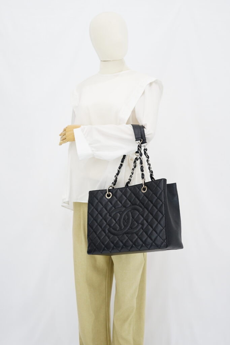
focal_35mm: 50
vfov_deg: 39.6
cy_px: 172
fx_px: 479
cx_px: 115
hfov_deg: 27.0
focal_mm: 50
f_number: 6.3
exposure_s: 1/8
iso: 640
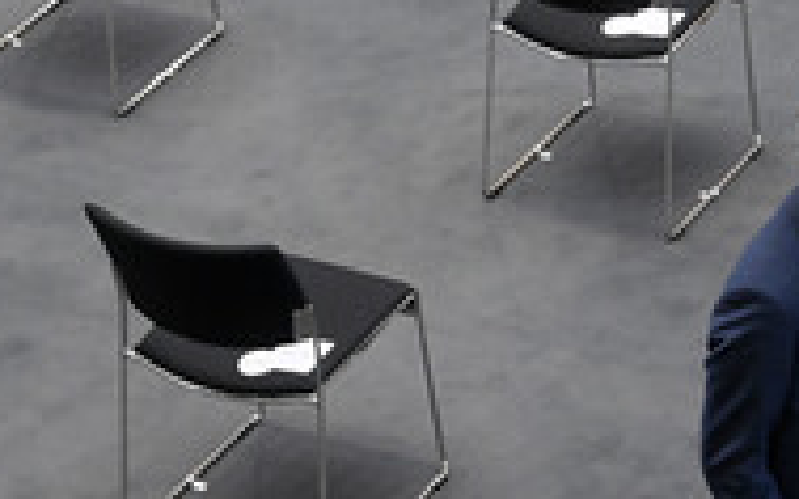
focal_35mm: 170
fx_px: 3701
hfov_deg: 12.1
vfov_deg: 7.7
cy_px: 491
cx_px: 860
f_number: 5.6
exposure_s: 1/400
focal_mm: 70
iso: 8000
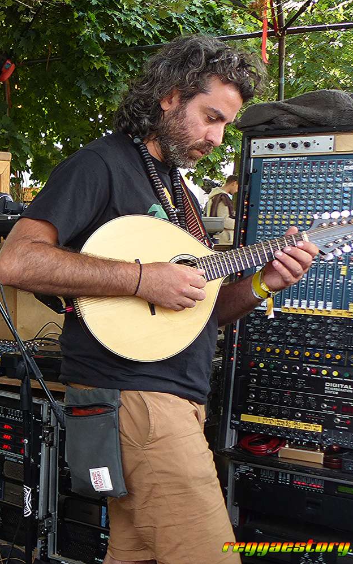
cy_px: 282
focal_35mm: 34
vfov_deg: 56.7
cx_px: 183
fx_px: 523
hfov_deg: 37.3
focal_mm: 5.7
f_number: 2.8
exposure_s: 1/125
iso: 100
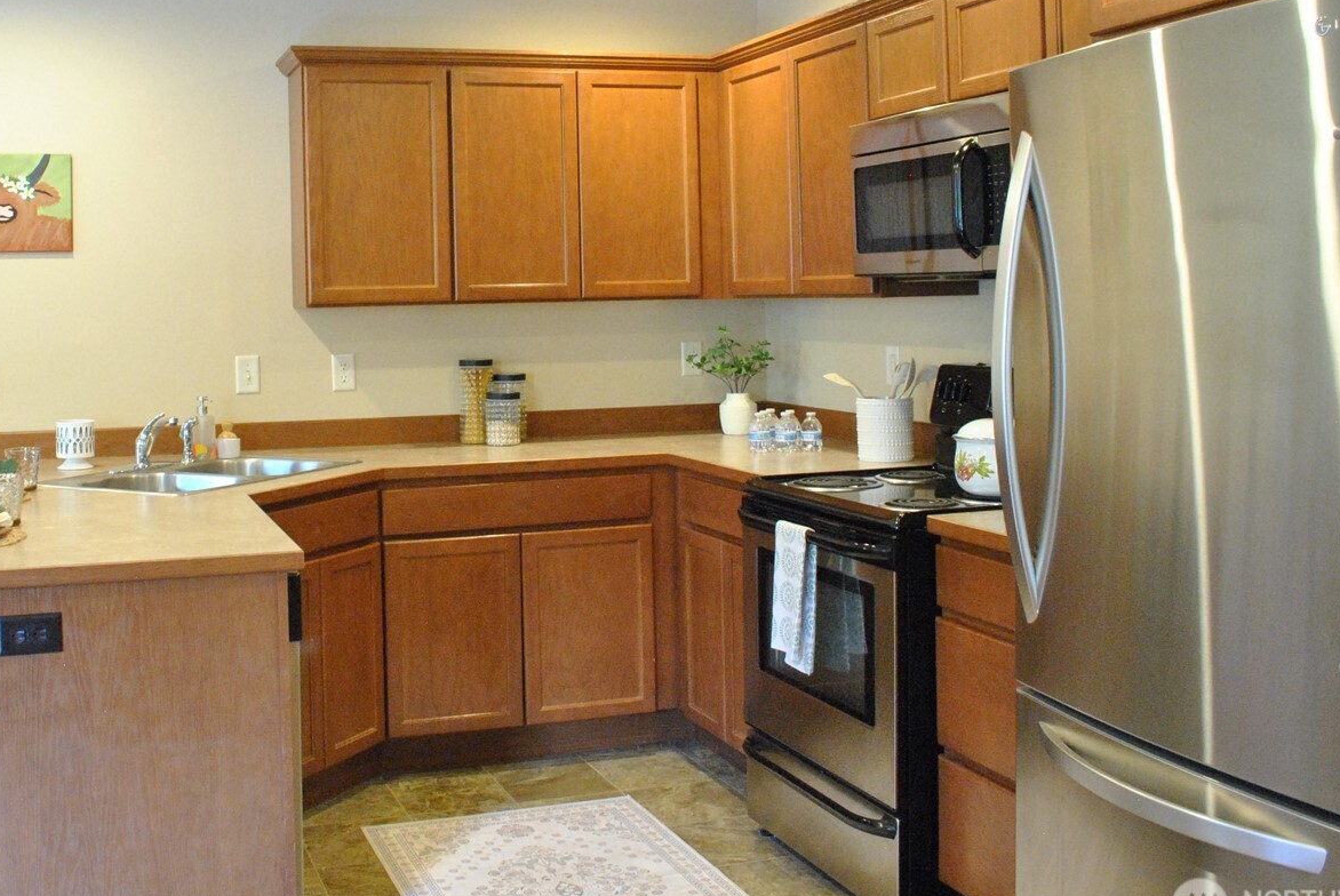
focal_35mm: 39
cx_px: 482
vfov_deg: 34.0
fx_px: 1453
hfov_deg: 48.9
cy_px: 303
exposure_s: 1/13
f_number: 8
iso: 1600
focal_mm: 18
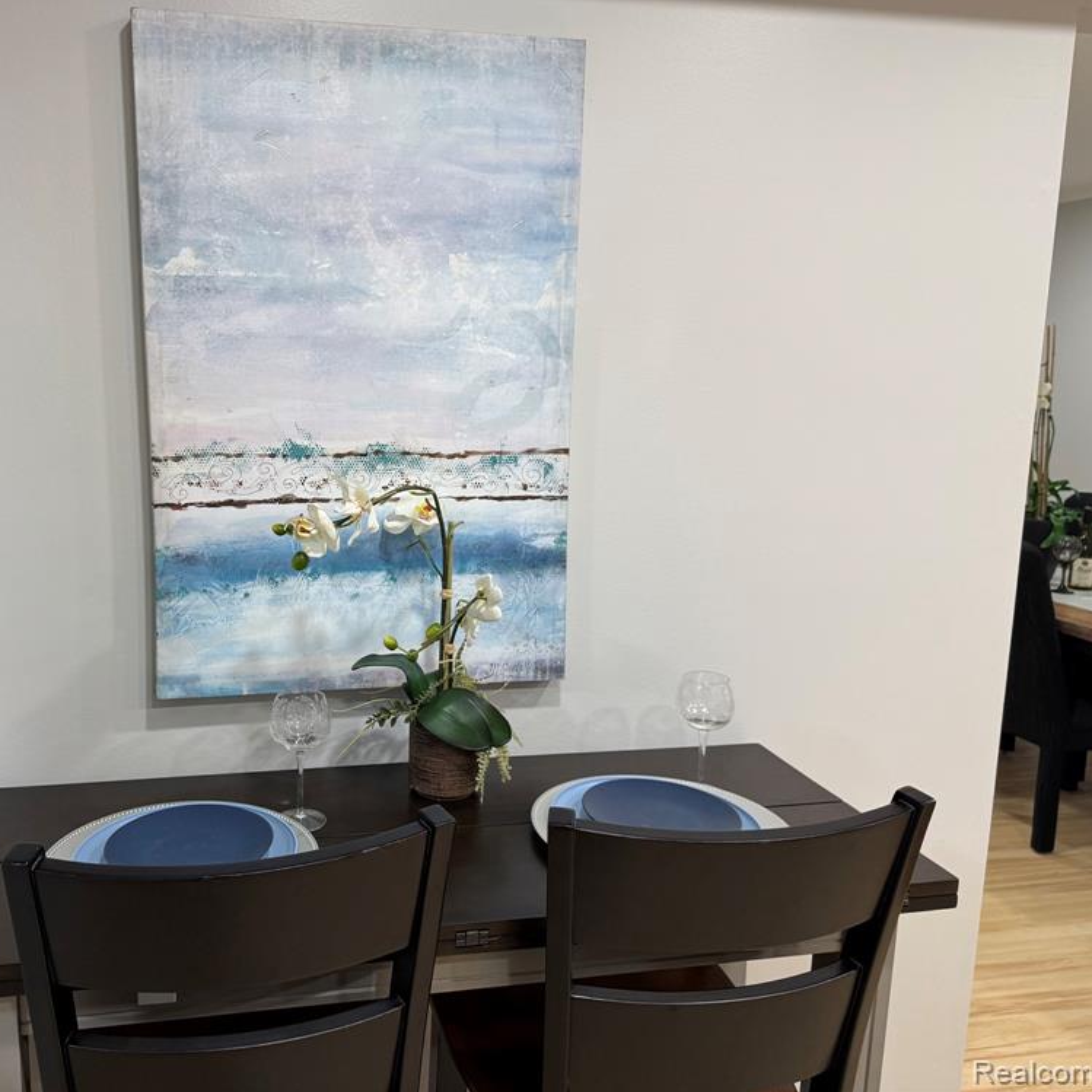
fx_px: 1035
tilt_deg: -9.5
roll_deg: -0.7
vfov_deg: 55.6
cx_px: 373
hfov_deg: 54.6
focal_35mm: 29
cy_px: 535
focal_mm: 6.76
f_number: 1.78
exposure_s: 1/120
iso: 160
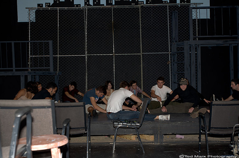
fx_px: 348
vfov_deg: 25.7
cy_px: 79
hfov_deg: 37.9
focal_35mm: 52
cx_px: 120
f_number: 4
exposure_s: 1/60
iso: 200
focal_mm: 35
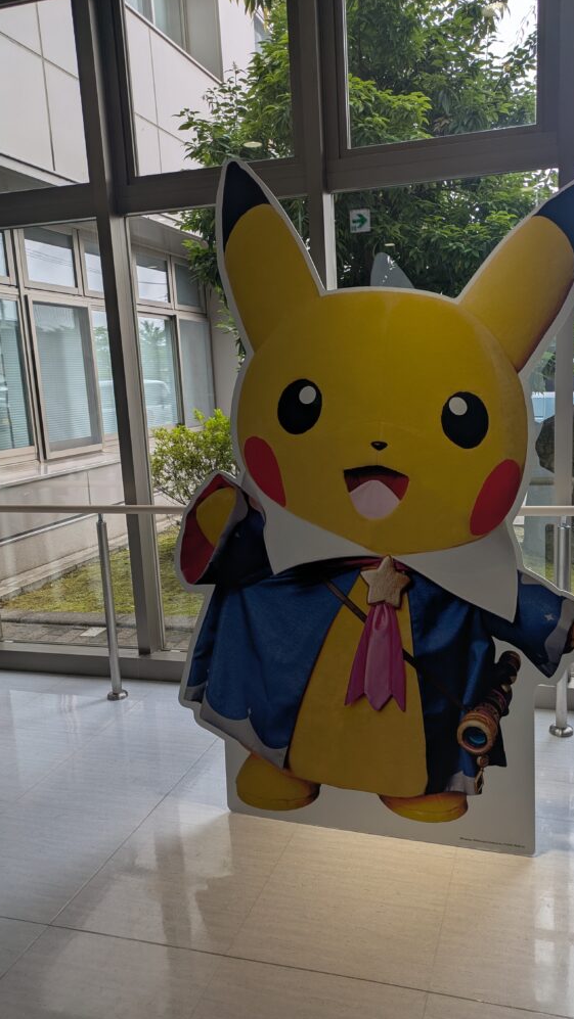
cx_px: 344
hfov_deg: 41.3
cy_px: 514
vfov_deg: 67.9
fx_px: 757
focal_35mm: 28
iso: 29
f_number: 1.89
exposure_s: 1/299
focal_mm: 5.43
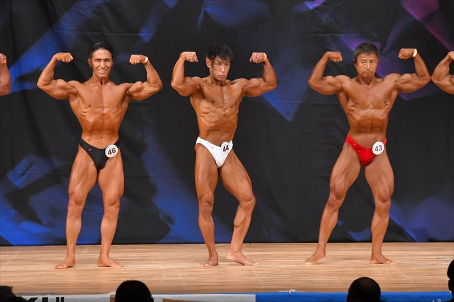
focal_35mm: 255
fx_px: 3214
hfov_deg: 8.1
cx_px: 227
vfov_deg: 5.4
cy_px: 151
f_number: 5.6
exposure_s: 1/400
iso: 5600
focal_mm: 170
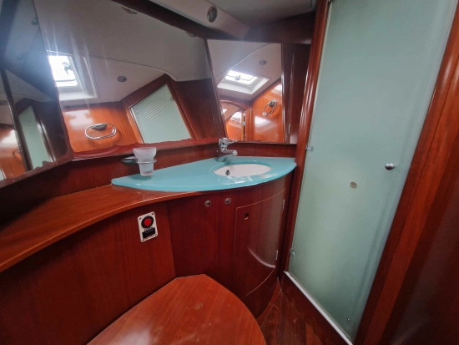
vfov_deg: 90.0
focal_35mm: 13
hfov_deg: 106.2
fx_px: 172
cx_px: 230
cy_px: 172
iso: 640
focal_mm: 2.2
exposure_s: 1/33
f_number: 2.2
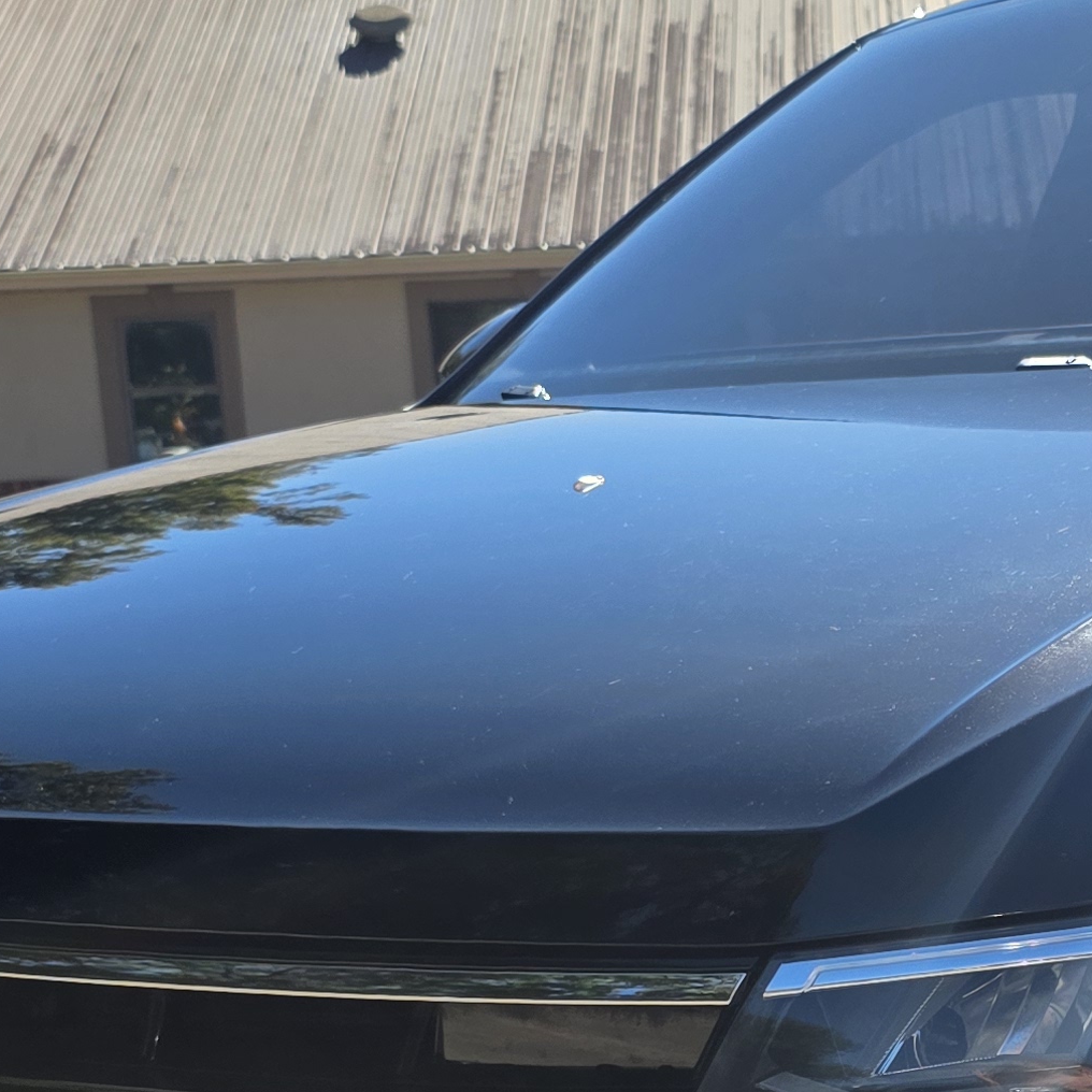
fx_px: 2855
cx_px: 1087
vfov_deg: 21.4
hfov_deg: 20.9
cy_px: 871
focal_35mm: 80
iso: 80
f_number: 1.7
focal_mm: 6.3
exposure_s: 1/4766
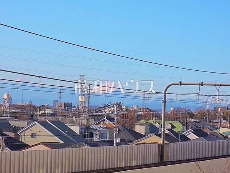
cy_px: 86
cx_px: 115
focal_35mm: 120
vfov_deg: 12.3
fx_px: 797
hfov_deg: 16.4
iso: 280
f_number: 7.1
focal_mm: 25.5
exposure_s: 1/125
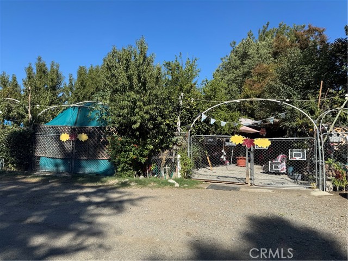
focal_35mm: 24
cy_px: 130
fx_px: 241
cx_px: 174
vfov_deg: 56.8
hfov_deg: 71.6
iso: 80
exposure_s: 1/3597
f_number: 1.78
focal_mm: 6.76
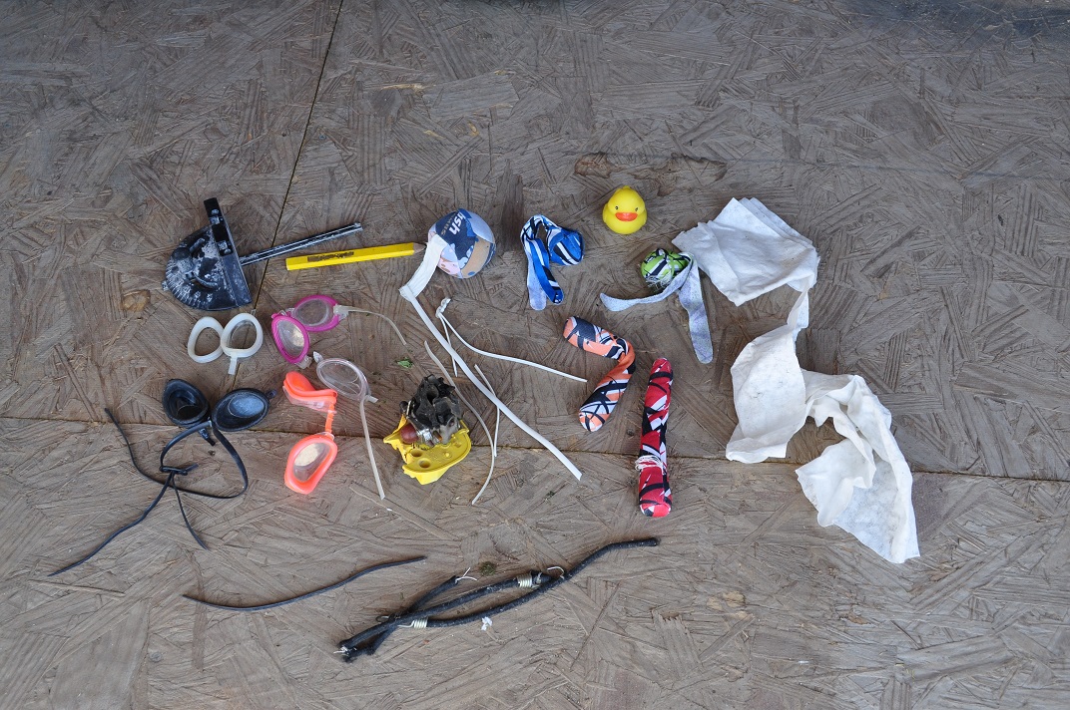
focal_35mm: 36
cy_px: 355
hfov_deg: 53.2
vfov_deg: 36.8
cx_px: 535
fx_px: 1069
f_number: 8
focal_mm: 24
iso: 400
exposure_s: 1/50
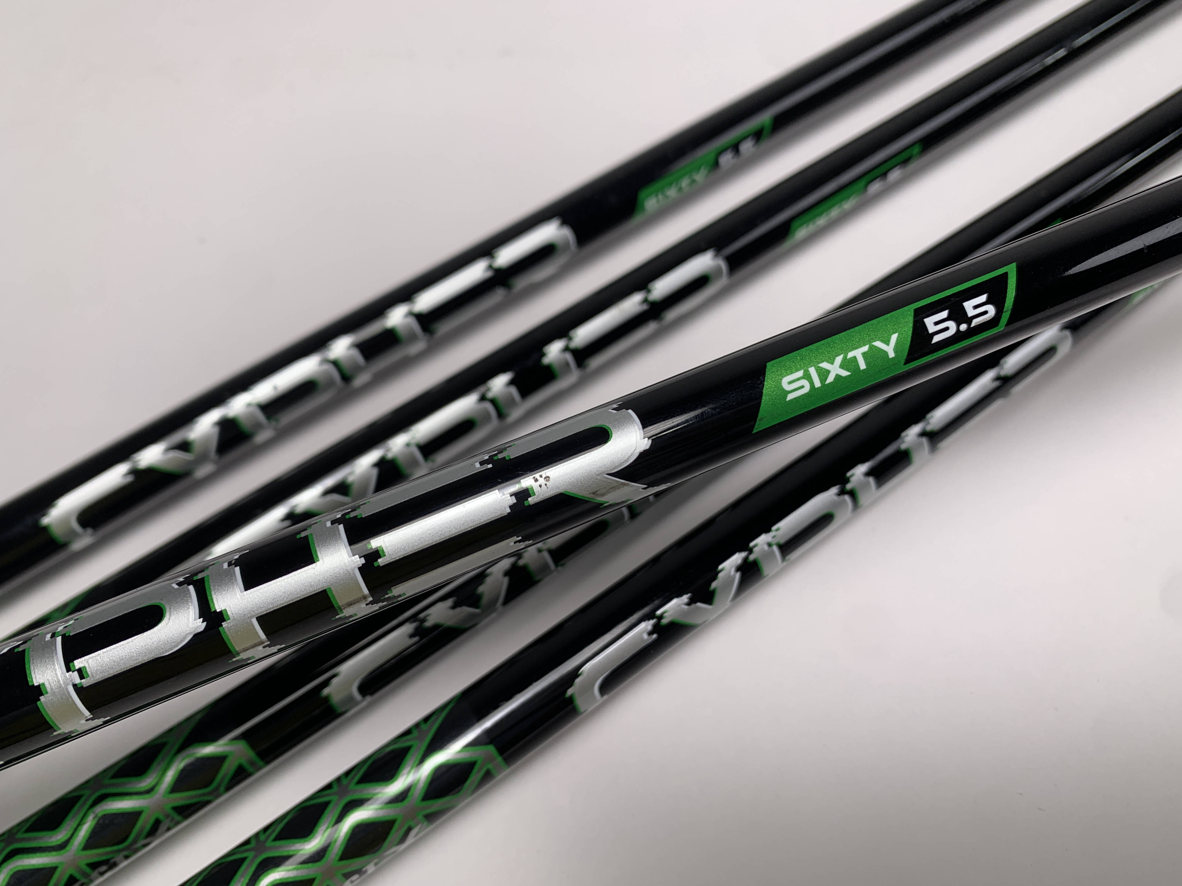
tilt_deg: -64.0
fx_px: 888
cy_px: 443
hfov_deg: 67.3
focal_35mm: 26
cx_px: 591
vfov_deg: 53.1
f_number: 1.8
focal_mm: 4.25
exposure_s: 1/243
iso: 25
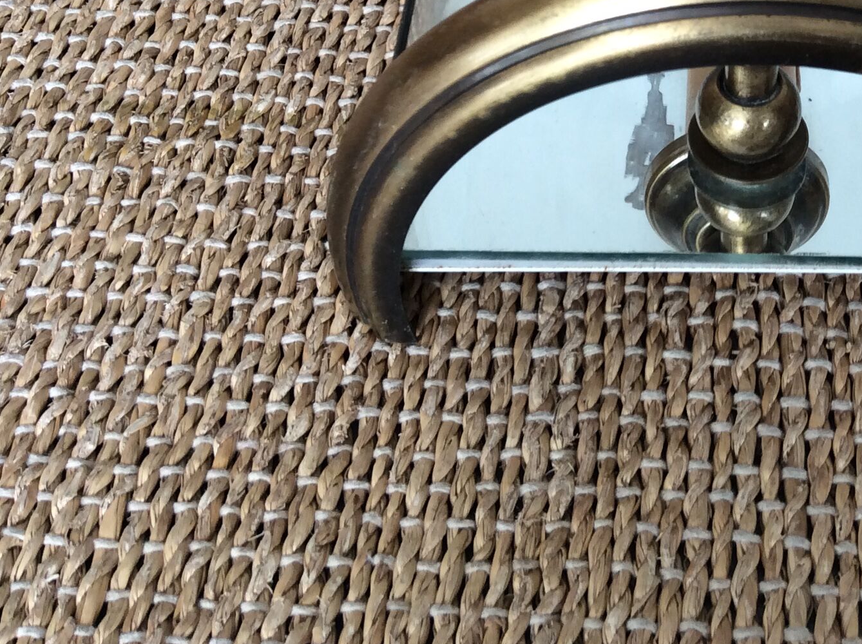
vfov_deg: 22.8
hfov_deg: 30.5
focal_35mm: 62
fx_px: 1541
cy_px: 23
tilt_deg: -45.9
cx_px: 690
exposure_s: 1/25
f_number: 2.4
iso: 40
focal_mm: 3.3
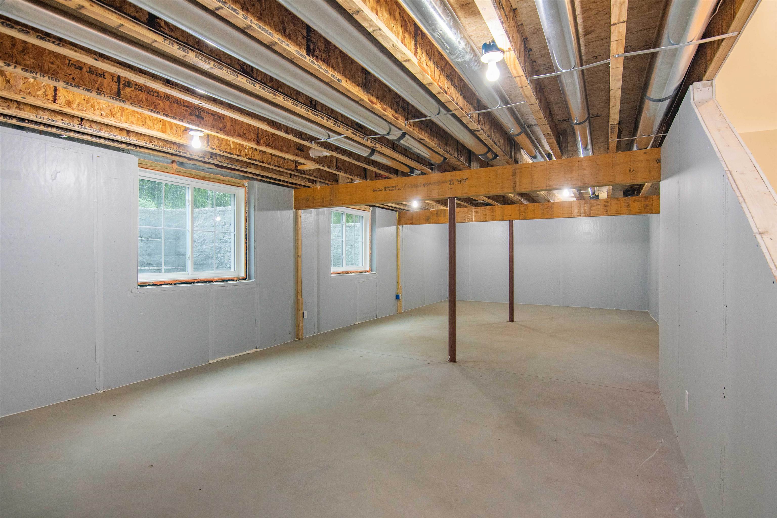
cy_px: 259
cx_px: 388
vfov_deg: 73.7
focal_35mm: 16
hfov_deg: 96.7
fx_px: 345
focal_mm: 11
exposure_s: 1/15
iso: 400
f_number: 6.3
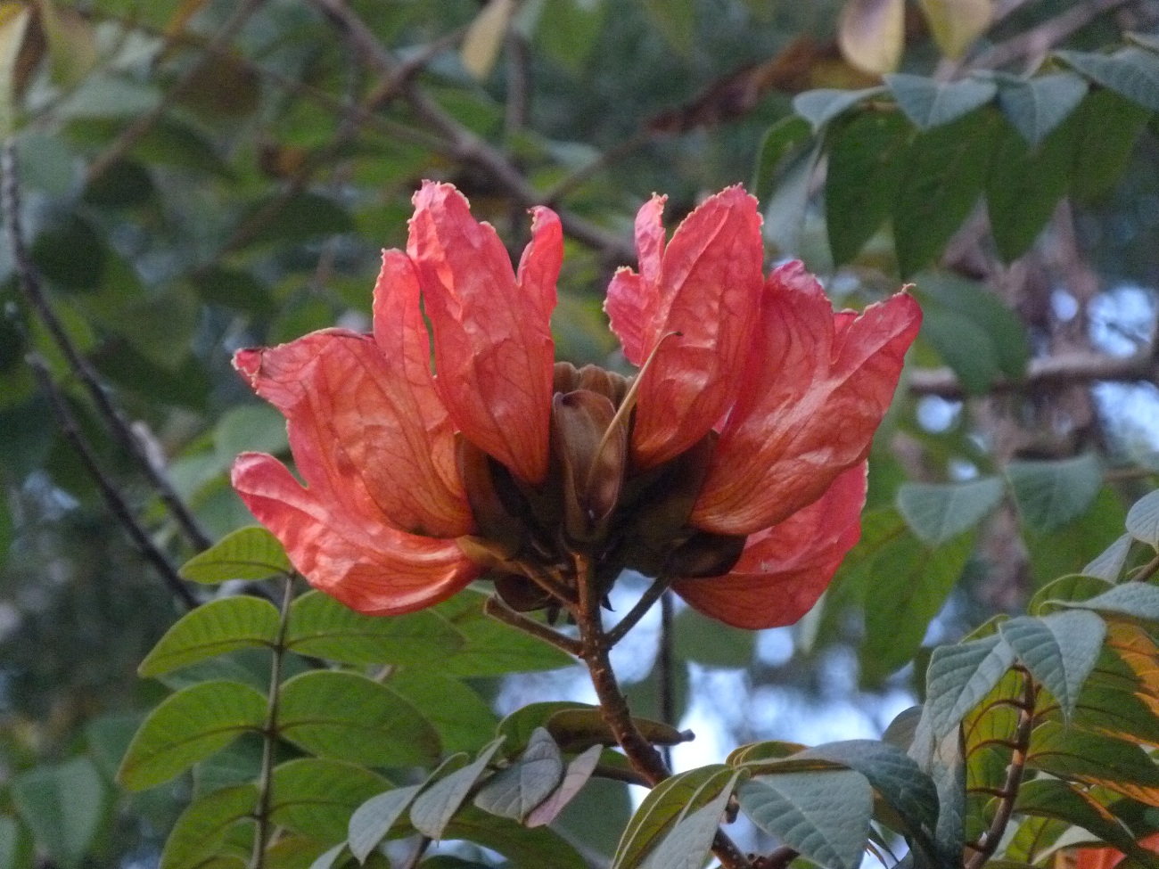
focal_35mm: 346
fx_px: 11585
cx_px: 580
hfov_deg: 5.7
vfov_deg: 4.3
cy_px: 434
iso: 800
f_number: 4.1
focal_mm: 62.3
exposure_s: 1/125
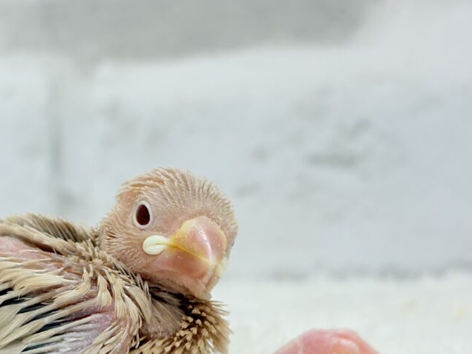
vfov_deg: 15.2
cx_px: 104
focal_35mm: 97
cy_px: 232
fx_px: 1322
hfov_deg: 20.0
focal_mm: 5.96
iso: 64
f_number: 1.6
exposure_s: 1/100
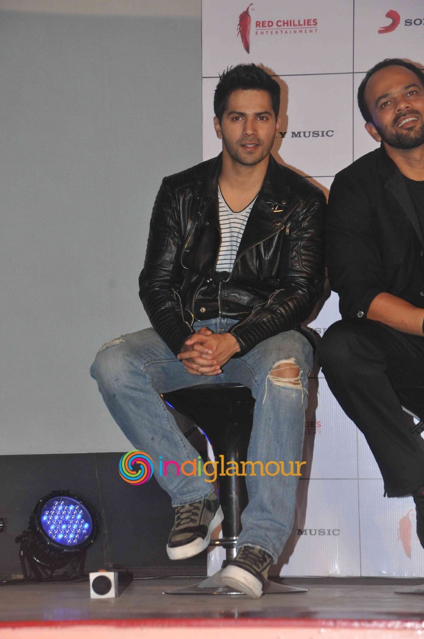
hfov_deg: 9.3
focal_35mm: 147
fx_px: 2604
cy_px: 320
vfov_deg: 14.0
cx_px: 212
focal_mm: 98
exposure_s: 1/200
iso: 1250
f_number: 10
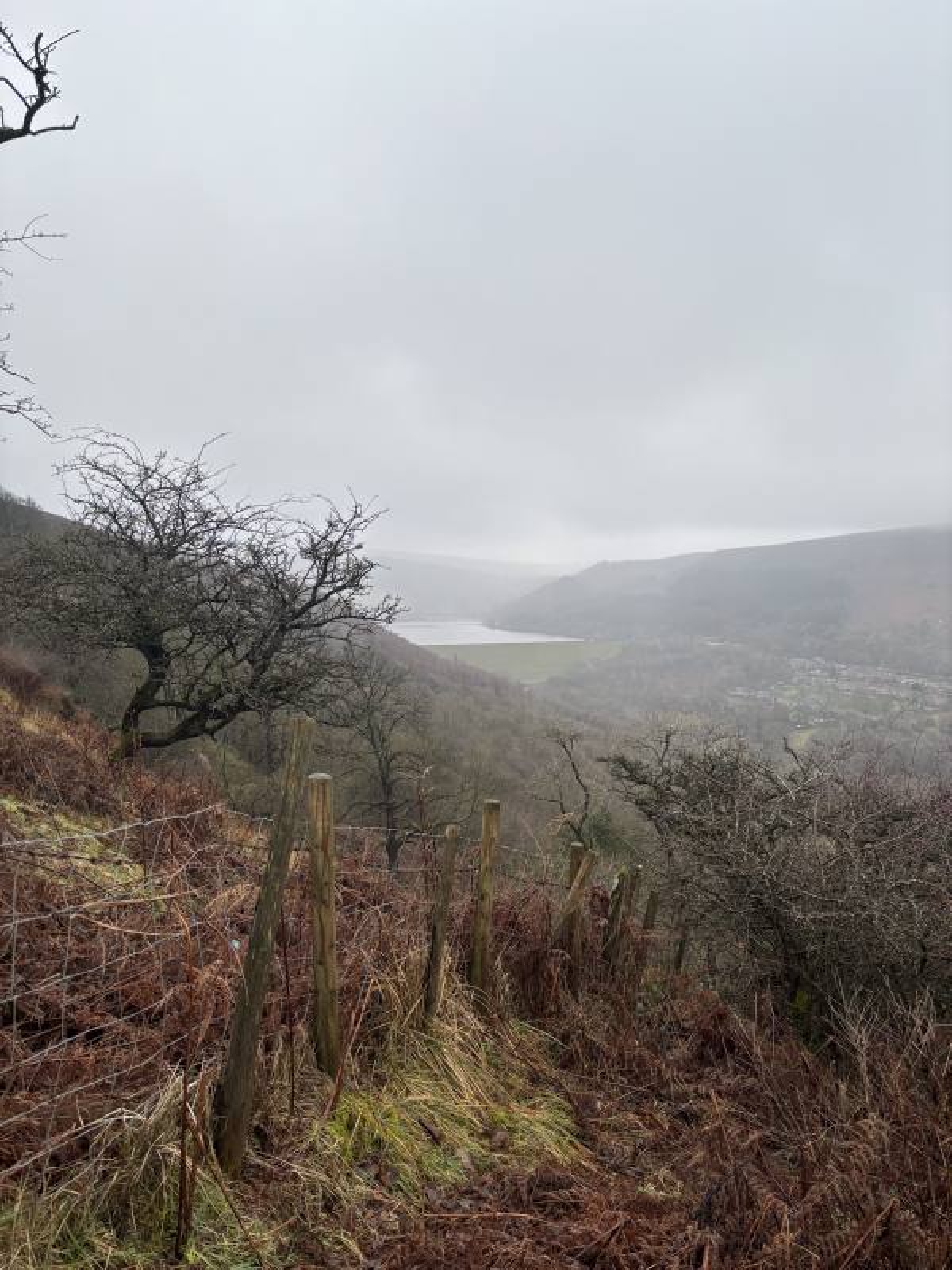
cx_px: 476
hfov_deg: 53.1
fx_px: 953
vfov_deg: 67.3
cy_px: 635
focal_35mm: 26
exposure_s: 1/488
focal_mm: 5.96
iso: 50
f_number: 1.6
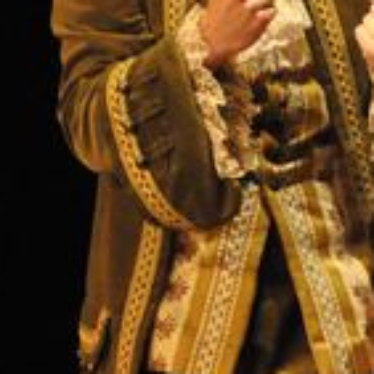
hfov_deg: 3.4
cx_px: 875
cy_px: 174
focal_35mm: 504
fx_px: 6161
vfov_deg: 3.5
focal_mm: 70
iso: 3200
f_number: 5.3
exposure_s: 1/60
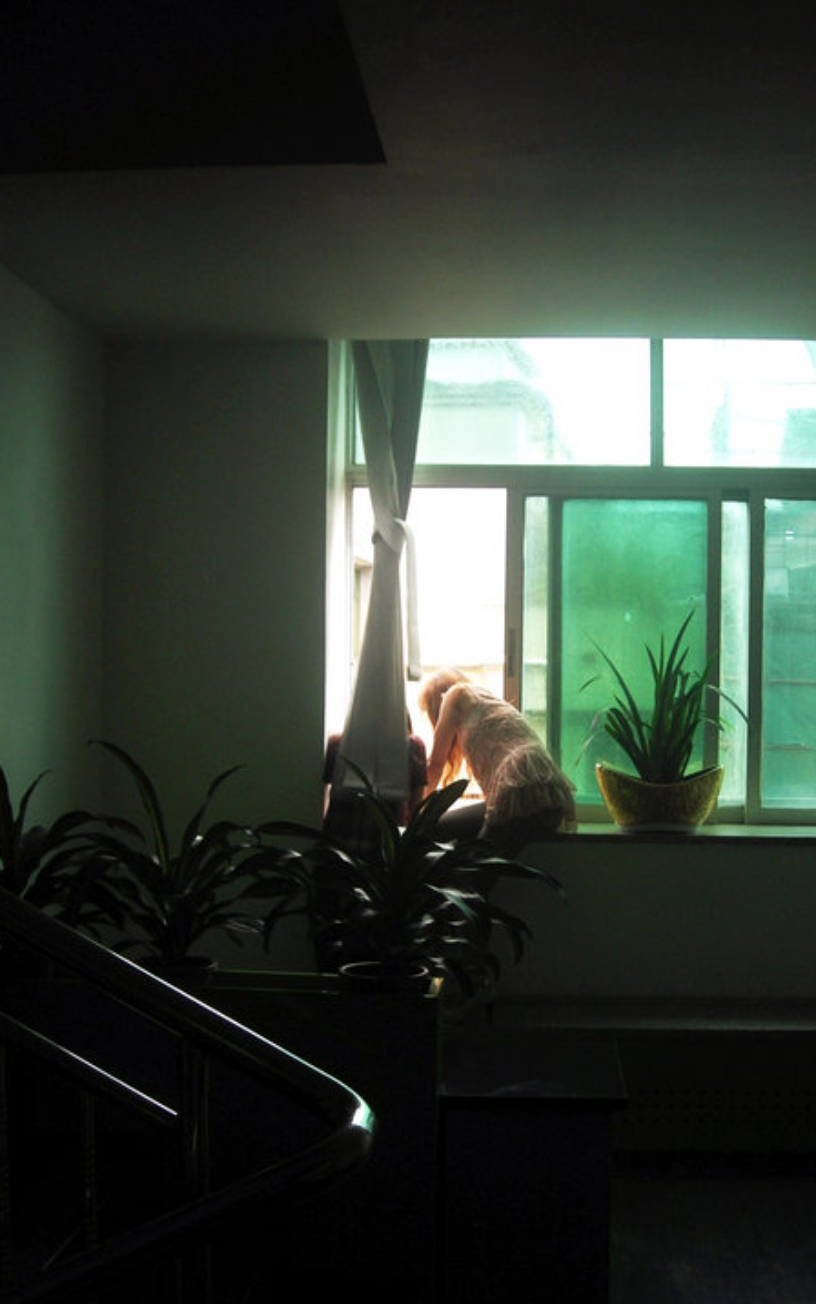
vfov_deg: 44.3
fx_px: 1600
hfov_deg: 28.6
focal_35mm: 45
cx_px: 455
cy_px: 685
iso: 64
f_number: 2.8
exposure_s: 1/125
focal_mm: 7.8
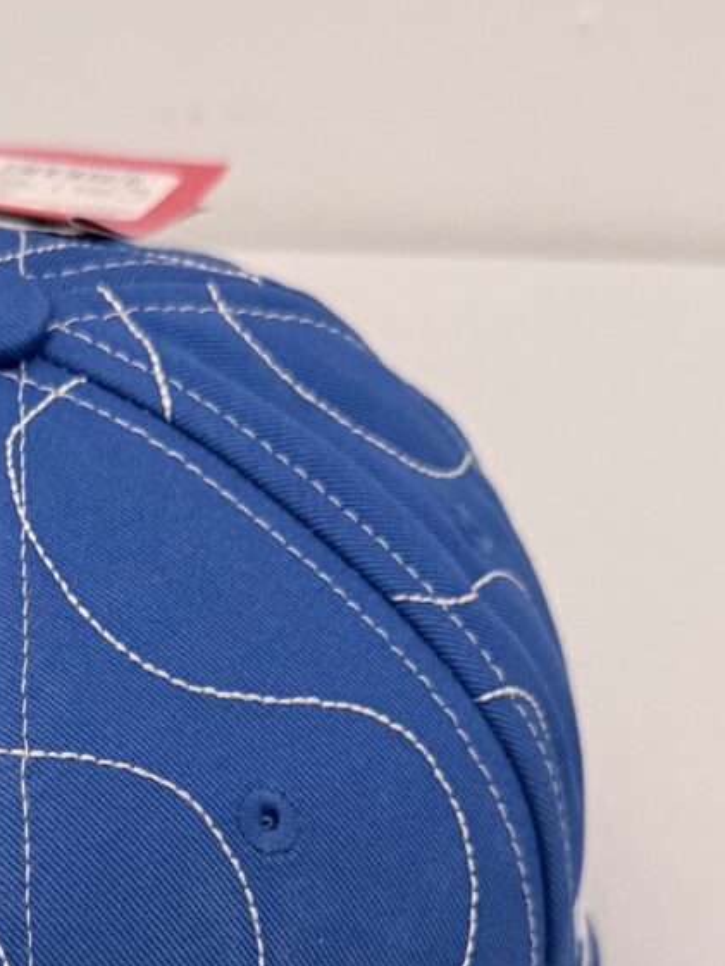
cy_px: 1009
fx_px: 2149
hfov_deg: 18.6
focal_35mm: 77
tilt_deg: -53.6
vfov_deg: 24.0
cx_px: -12
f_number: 1.78
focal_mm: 6.76
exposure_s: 1/50
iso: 320
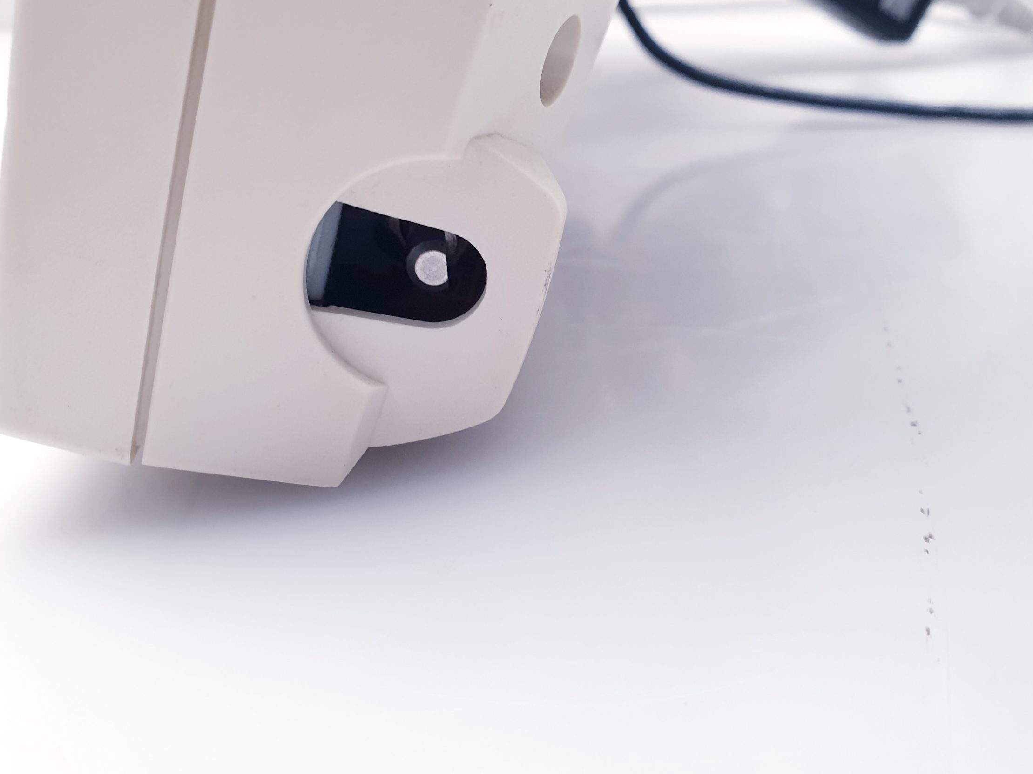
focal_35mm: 30
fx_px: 895
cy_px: 354
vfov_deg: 46.7
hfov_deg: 59.8
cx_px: 577
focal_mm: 4.3
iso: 160
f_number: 2.4
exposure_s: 1/50
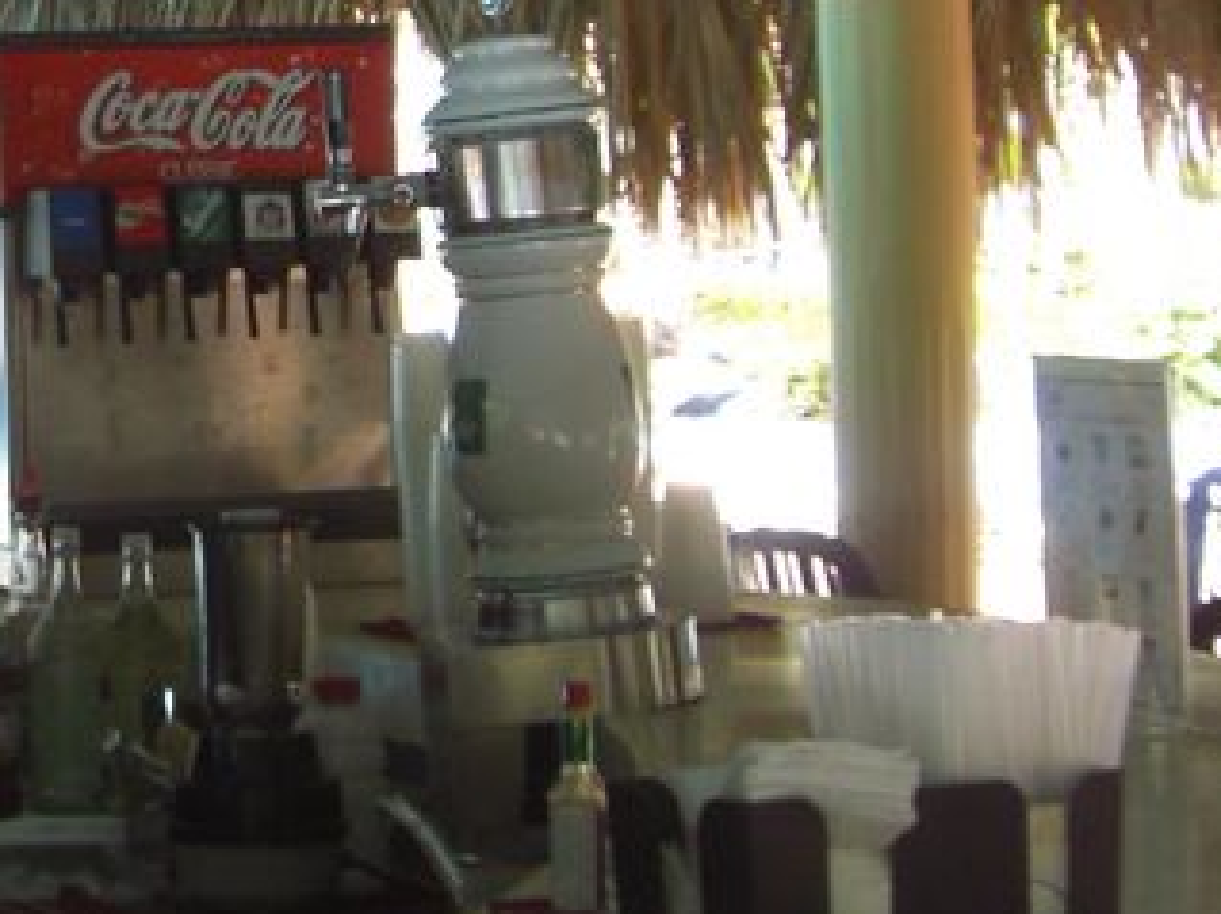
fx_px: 4302
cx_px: -375
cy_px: -69
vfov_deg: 12.0
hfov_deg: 15.4
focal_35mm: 122
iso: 100
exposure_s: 1/100
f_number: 2.7
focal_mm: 6.2
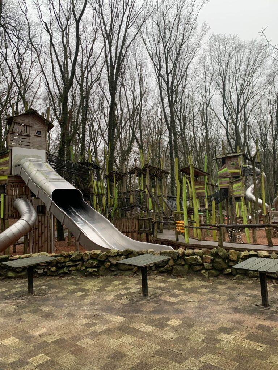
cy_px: 185
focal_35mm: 26
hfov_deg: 53.1
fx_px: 278
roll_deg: +2.2
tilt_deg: +5.4
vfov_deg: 67.3
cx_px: 139
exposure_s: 1/97
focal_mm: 4.25
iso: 100
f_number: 1.8
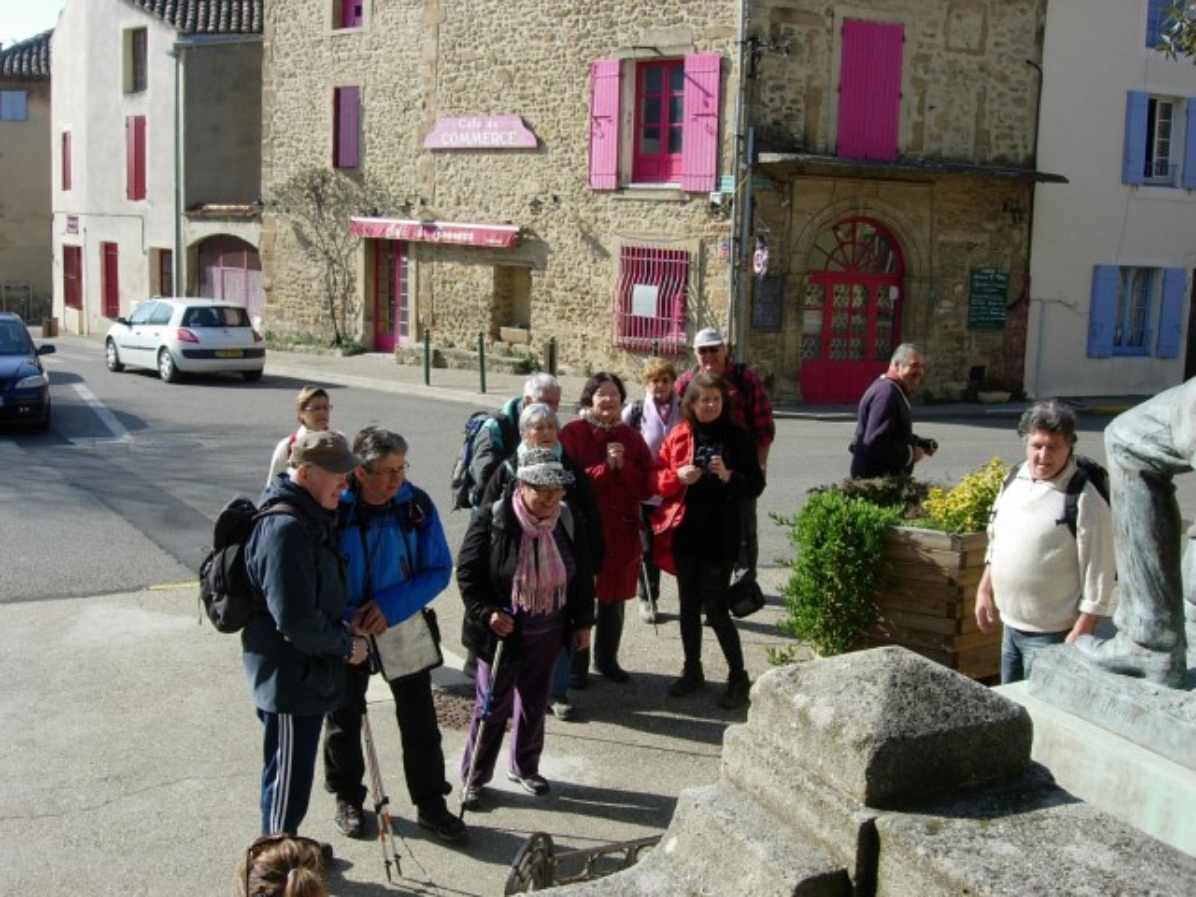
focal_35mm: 38
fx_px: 1313
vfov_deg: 37.7
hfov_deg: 49.0
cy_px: 448
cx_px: 598
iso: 64
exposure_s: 1/384
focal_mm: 7.8
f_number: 4.8
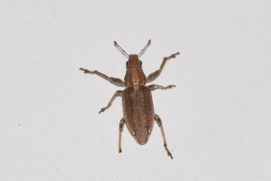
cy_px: 90
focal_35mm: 210
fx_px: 1582
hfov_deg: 9.8
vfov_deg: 6.6
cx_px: 136
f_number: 14
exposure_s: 1/200
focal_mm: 140
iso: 400
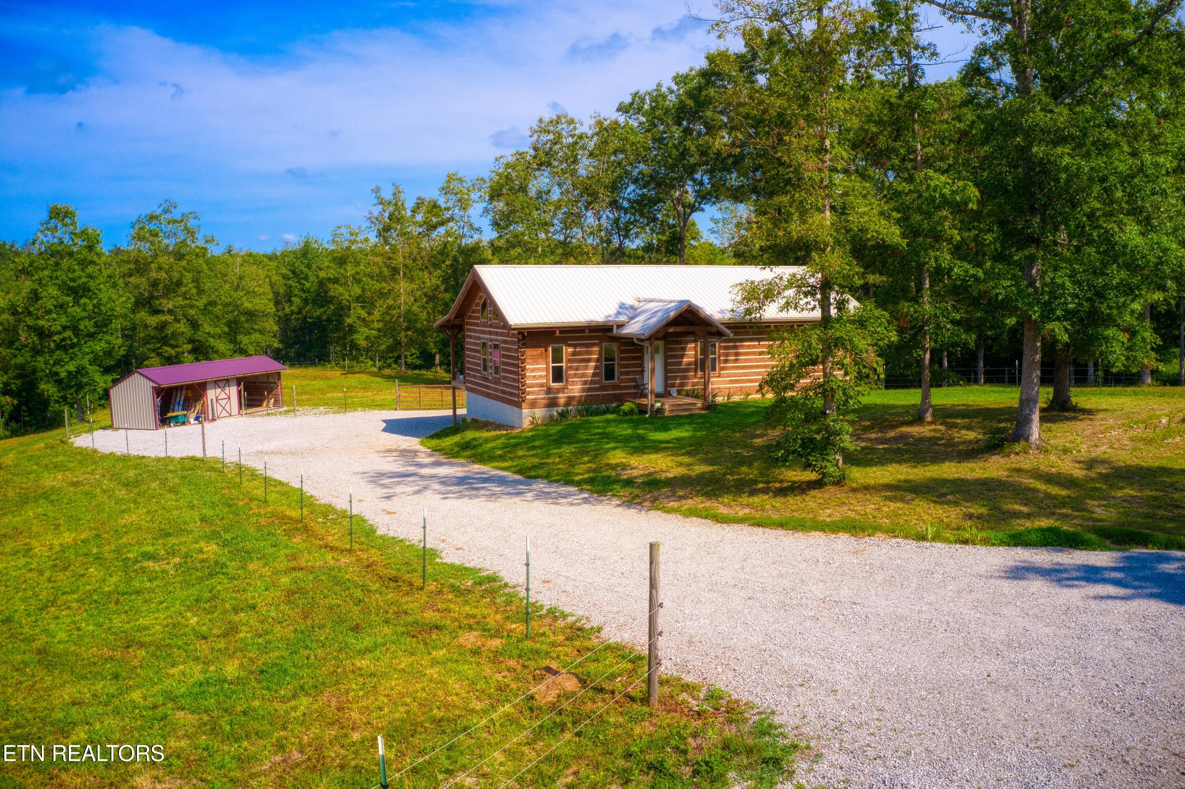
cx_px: 592
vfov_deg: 46.4
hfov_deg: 65.5
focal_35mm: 28
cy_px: 394
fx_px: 921
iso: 400
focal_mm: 10.26
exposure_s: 1/60
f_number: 6.3
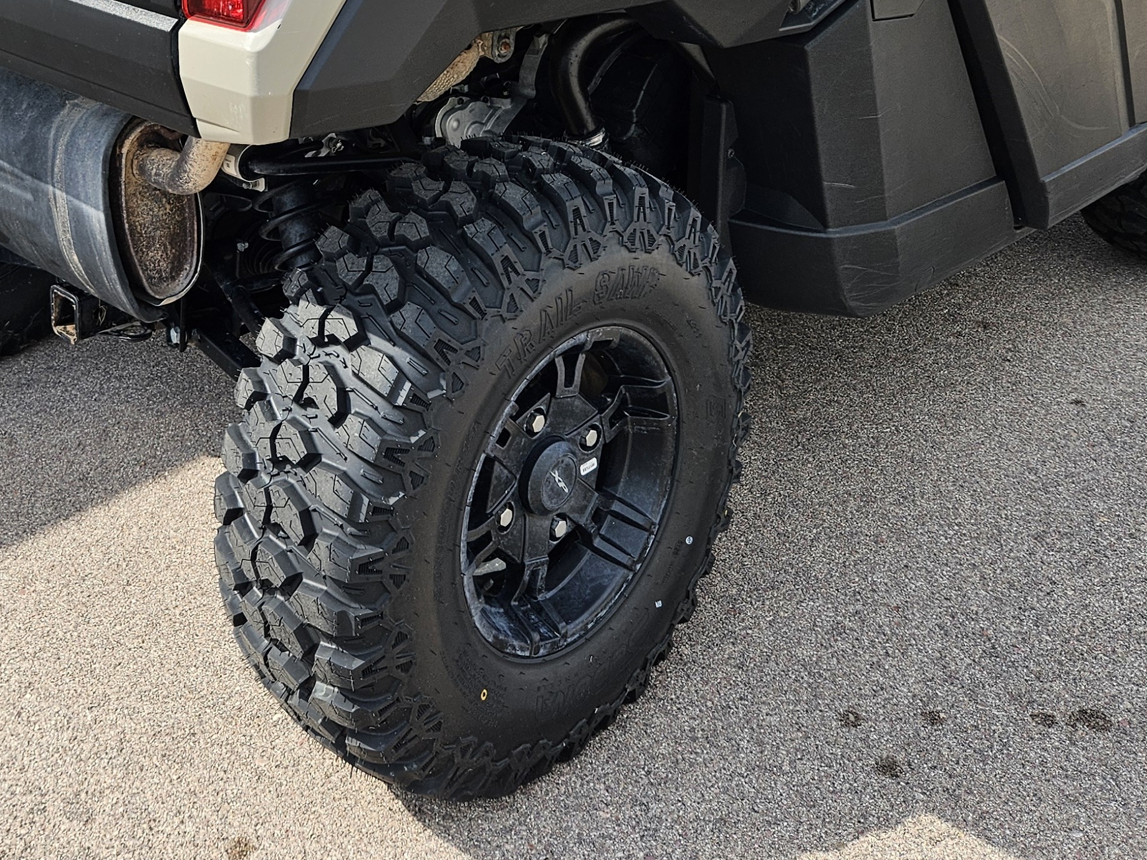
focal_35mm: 50
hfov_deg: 37.7
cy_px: -70
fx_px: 1657
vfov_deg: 26.9
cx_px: 370
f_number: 1.8
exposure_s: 1/758
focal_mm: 5.4
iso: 25
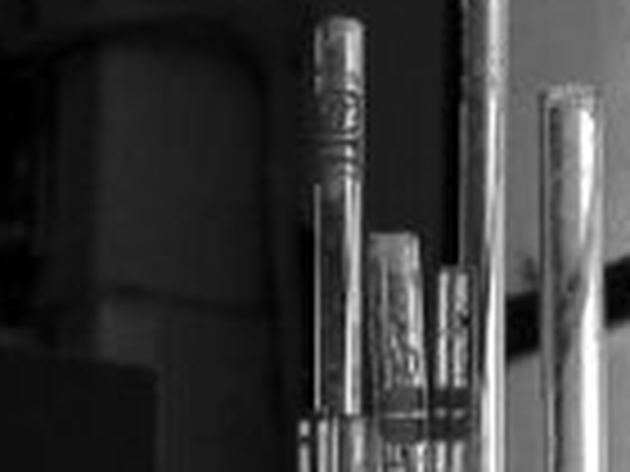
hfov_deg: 11.6
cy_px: 791
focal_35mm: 164
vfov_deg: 8.8
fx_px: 2985
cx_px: 940
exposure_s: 1/150
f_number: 4.2
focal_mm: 11.4
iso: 100
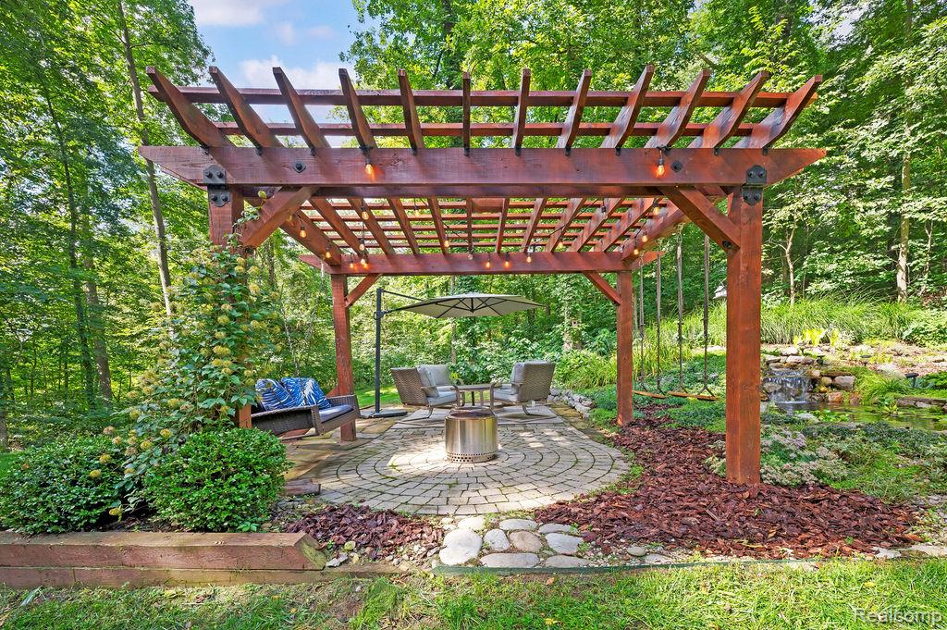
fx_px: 368
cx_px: 474
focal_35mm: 14
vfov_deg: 81.1
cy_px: 315
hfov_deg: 104.3
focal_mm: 14
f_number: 10
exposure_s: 1/15
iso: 250
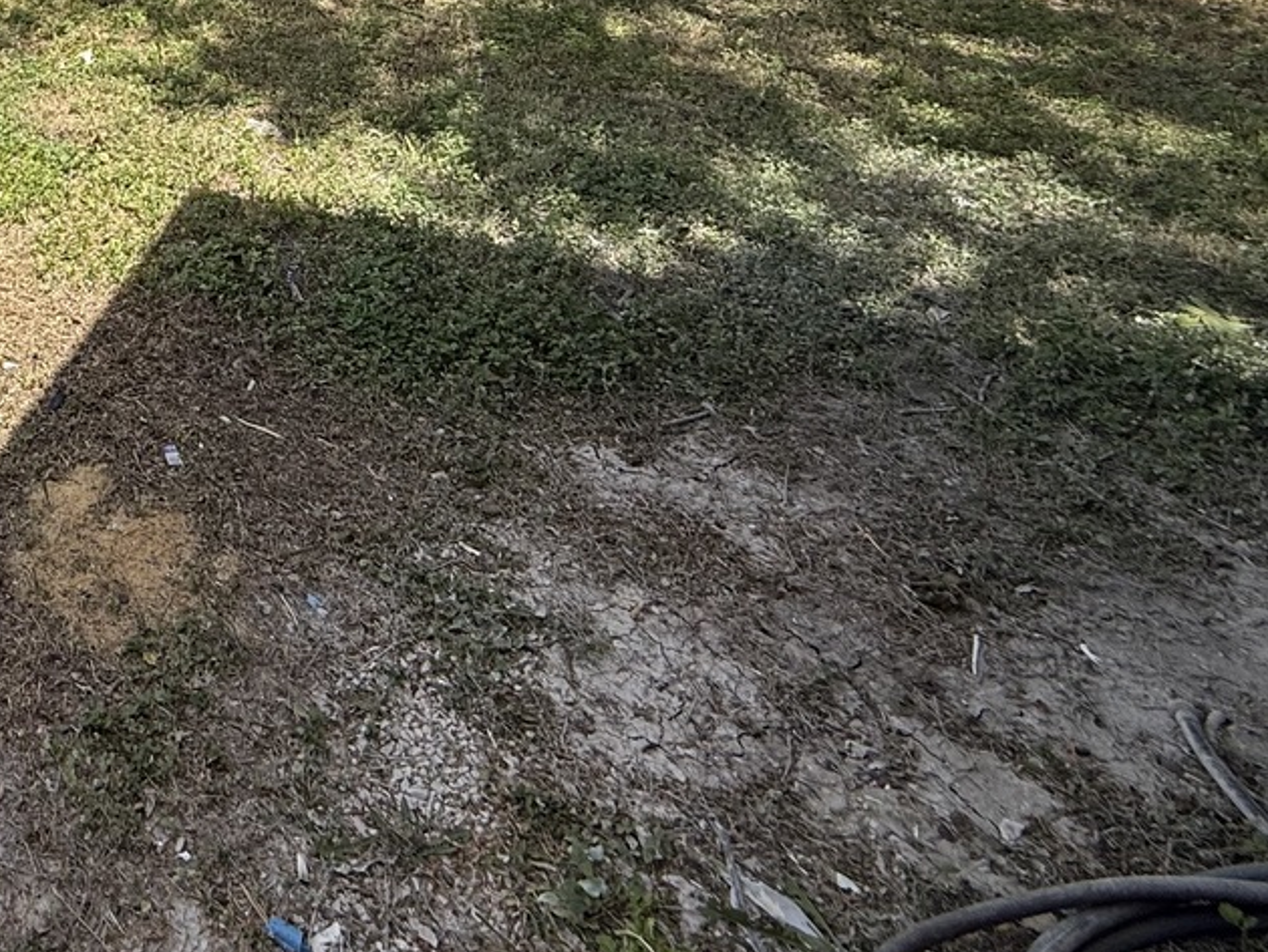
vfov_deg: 37.3
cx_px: 4
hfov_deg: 47.3
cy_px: -89
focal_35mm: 32
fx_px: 1173
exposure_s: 1/1259
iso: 50
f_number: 2.2
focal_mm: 2.22
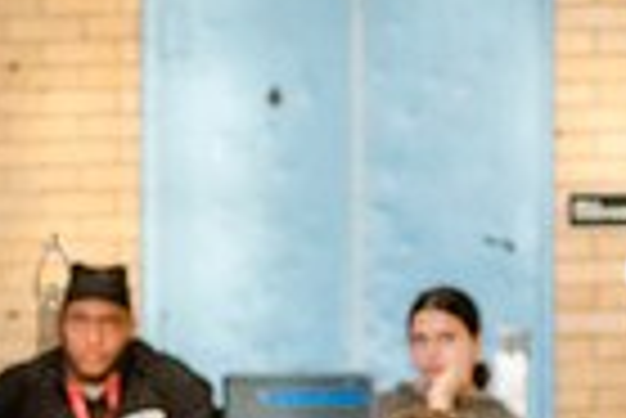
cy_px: 744
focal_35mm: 336
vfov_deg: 4.1
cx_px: 50
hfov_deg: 6.1
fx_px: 5849
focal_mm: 80
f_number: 3.5
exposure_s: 1/400
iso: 5000
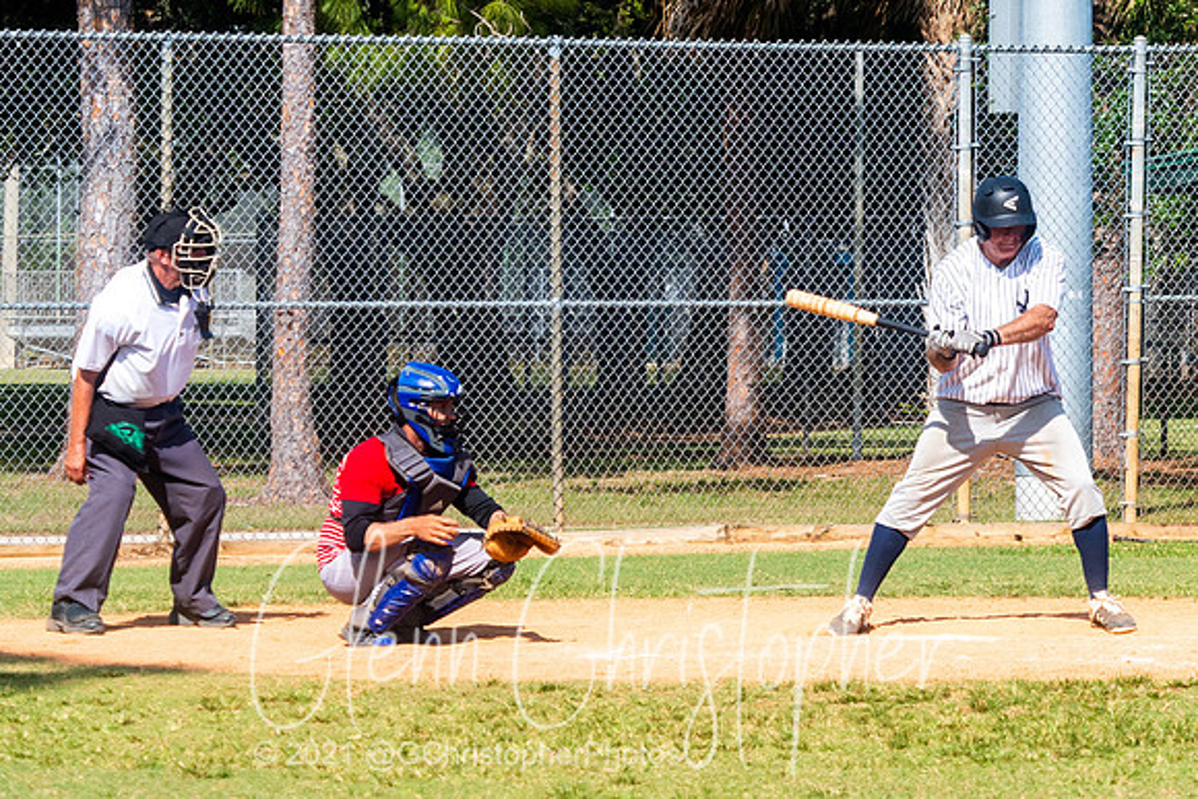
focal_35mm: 243
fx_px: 8102
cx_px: 912
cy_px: 334
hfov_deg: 8.4
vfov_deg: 5.6
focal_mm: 70
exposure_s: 1/1600
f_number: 4.5
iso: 200
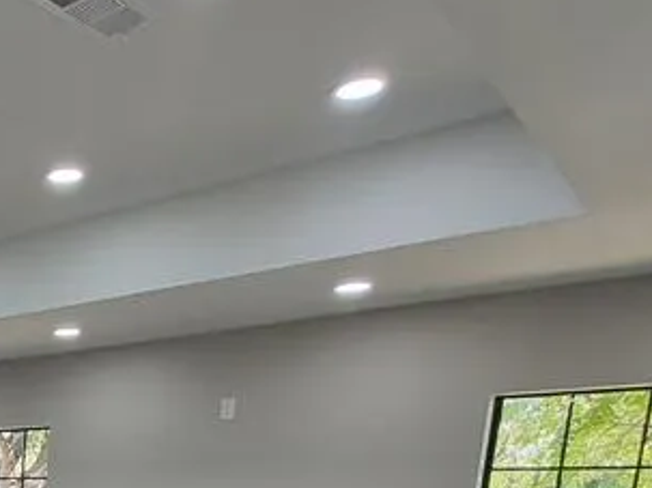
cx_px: -183
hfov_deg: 32.8
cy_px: 684
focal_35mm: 44
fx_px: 828
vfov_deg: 26.3
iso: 64
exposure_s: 1/60
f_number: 2.2
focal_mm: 1.74
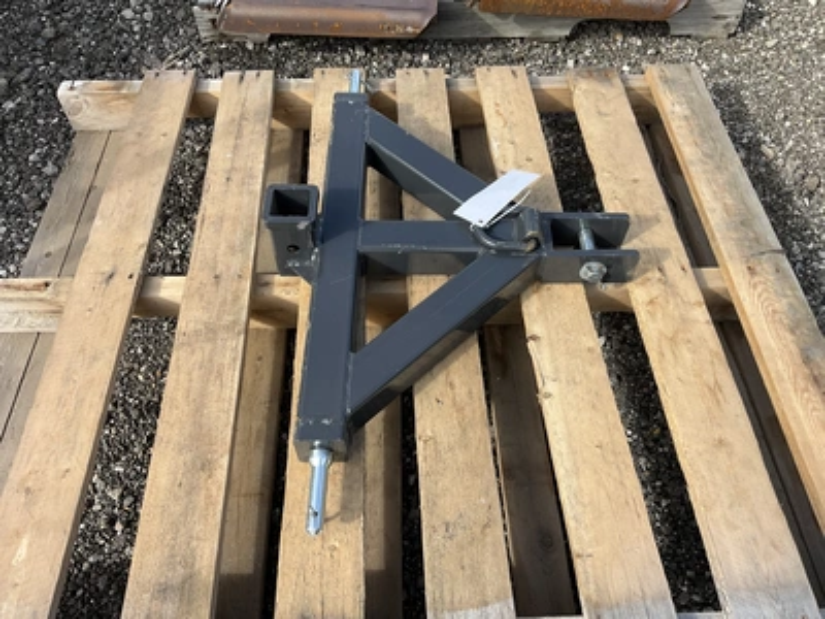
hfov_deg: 61.7
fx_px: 691
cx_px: 412
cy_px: 310
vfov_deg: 48.2
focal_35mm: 29
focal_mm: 3
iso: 25
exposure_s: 1/719
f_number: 1.8
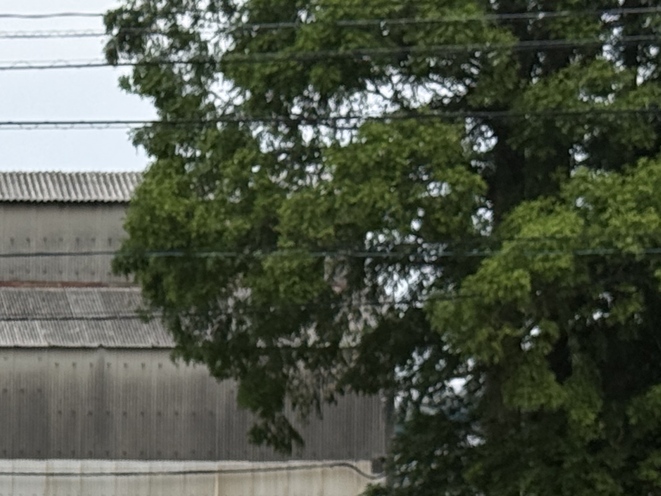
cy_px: 624
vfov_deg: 8.4
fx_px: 3323
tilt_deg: -0.1
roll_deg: -0.6
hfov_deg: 10.8
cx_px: -413
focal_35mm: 174
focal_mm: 6.76
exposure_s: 1/3096
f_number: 1.78
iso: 80
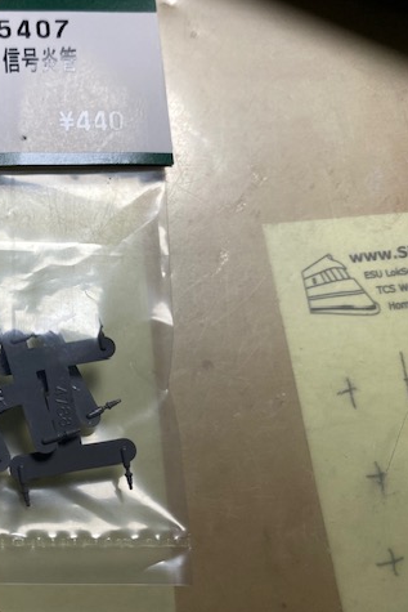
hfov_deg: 35.2
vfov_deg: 54.4
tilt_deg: -75.9
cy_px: 307
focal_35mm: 35
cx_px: 24
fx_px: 595
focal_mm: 4.25
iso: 32
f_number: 1.8
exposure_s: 1/225
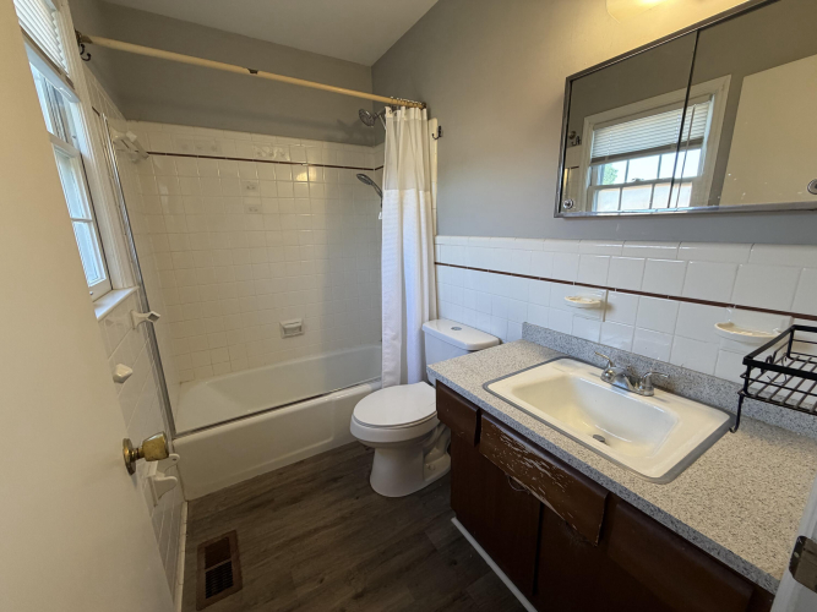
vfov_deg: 85.7
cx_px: 408
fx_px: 330
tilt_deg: -13.2
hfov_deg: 102.1
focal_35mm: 14
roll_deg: +2.4
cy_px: 306
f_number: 2.2
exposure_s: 1/120
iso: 250
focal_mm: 2.22
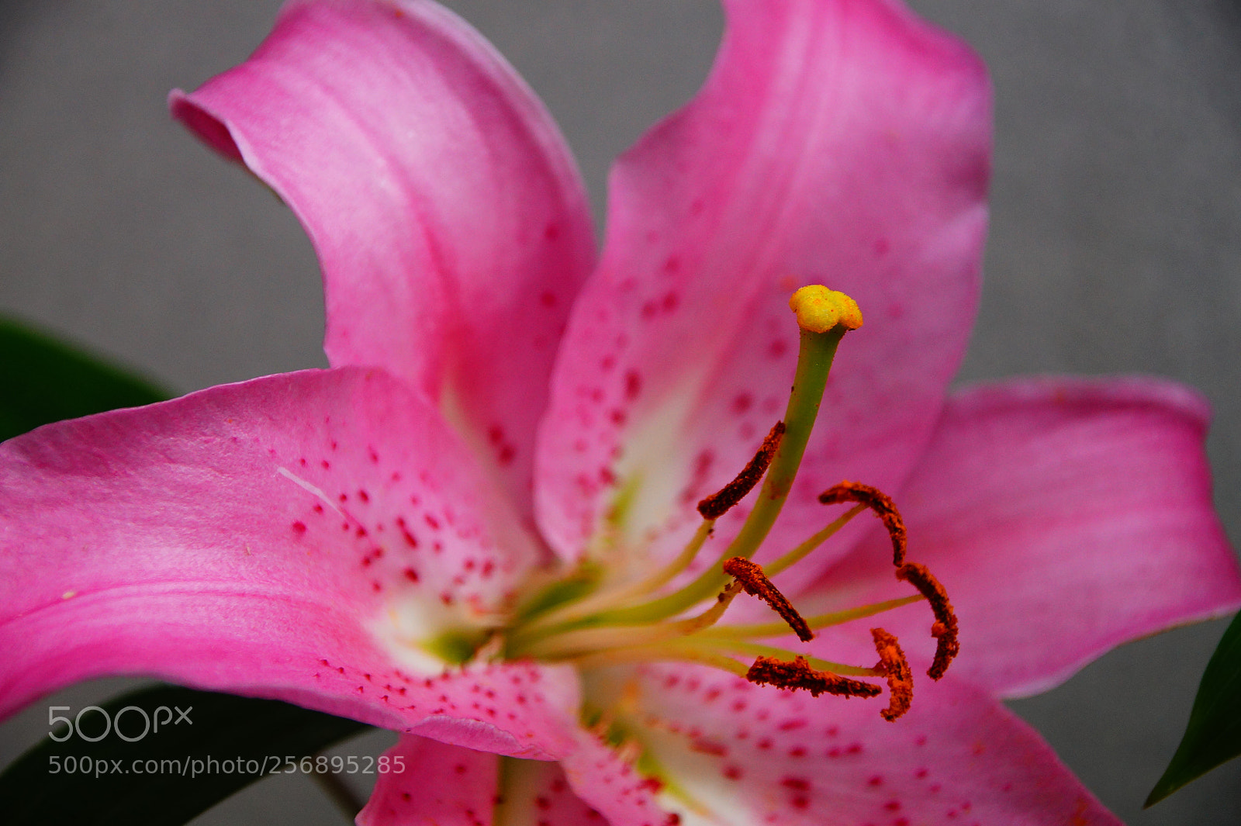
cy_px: 413
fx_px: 3876
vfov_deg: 12.2
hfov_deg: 18.2
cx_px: 620
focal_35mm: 112
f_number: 5.6
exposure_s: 1/160
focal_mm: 75
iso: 400
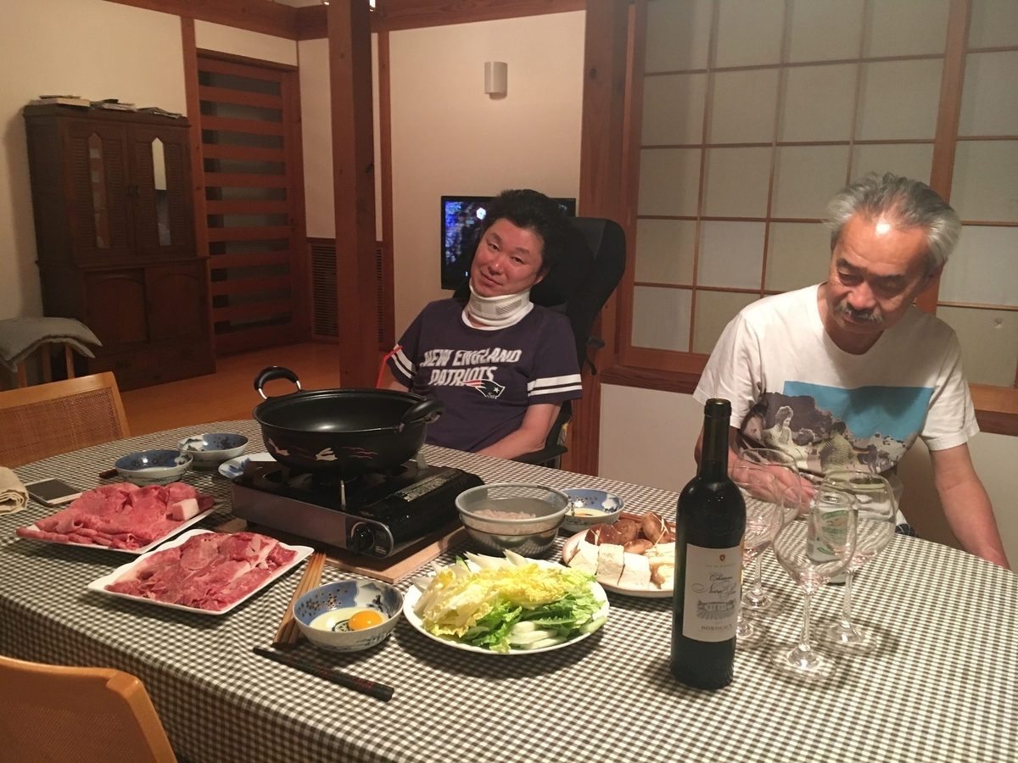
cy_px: 382
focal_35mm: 29
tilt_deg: -12.2
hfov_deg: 61.7
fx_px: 853
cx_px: 509
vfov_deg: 48.2
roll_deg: -0.7
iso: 200
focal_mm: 4.15
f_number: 2.2
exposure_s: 1/17
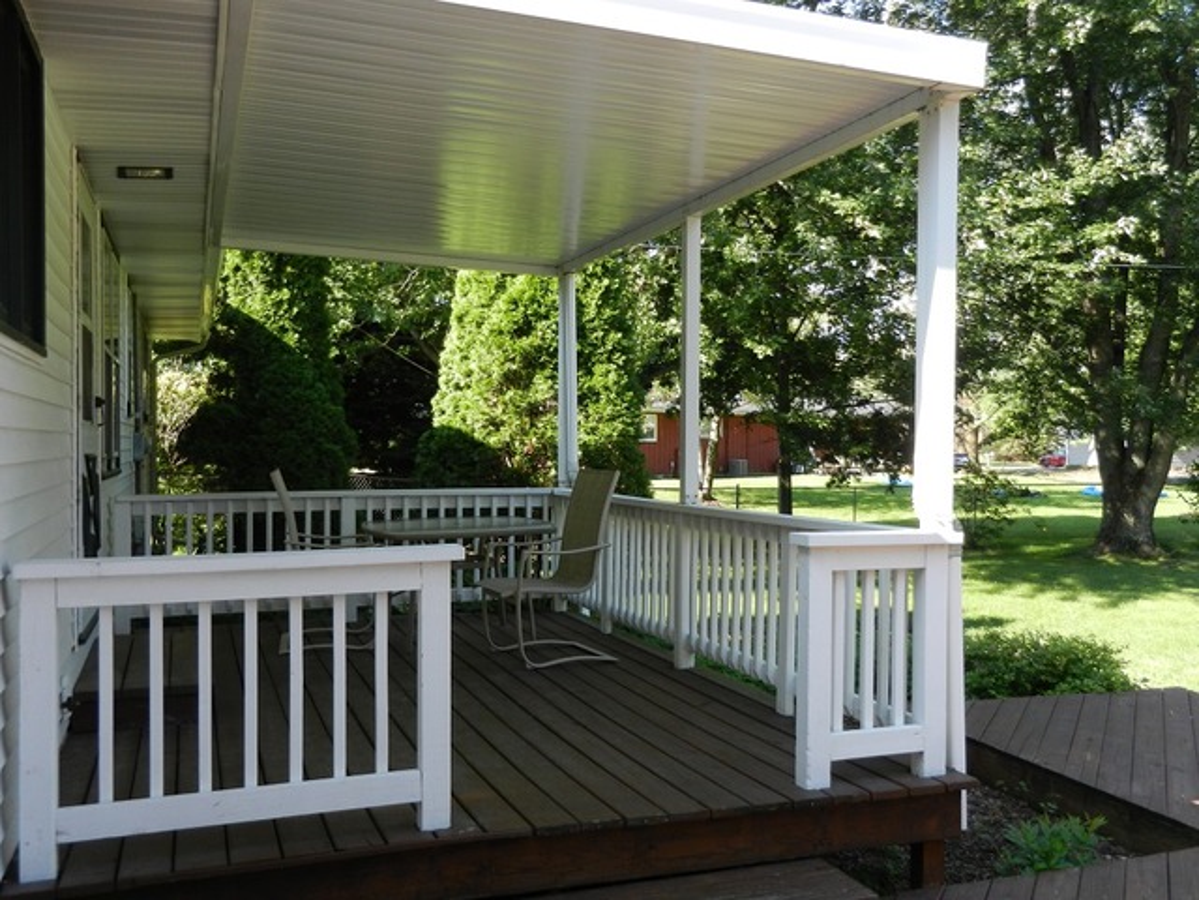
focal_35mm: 33
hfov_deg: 55.4
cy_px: 450
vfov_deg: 42.9
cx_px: 600
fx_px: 1143
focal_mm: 5.9
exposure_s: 1/250
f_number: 3.8
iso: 200
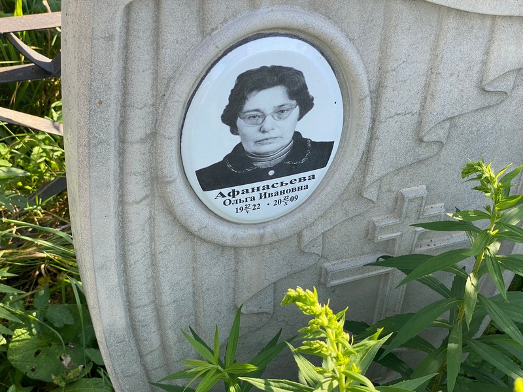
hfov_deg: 36.8
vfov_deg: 28.0
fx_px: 786
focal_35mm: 52
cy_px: 196
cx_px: 262
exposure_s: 1/329
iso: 20
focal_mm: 6
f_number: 2
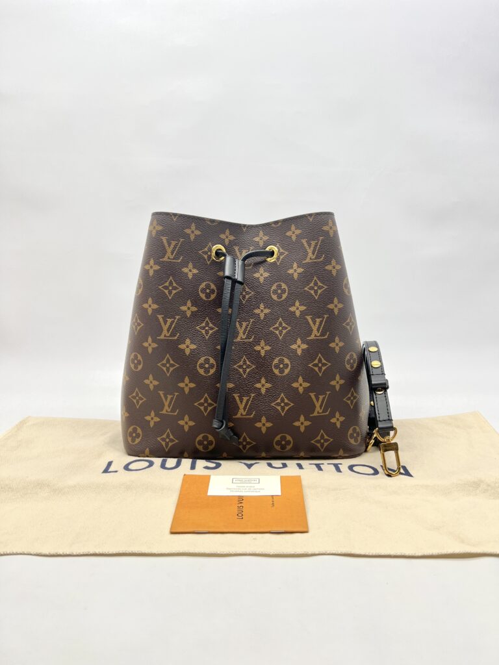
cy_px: 332
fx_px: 500
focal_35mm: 26
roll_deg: +0.1
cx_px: 250
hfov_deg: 53.1
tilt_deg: -7.7
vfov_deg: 67.3
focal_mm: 5.7
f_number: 1.5
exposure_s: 1/112
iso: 32
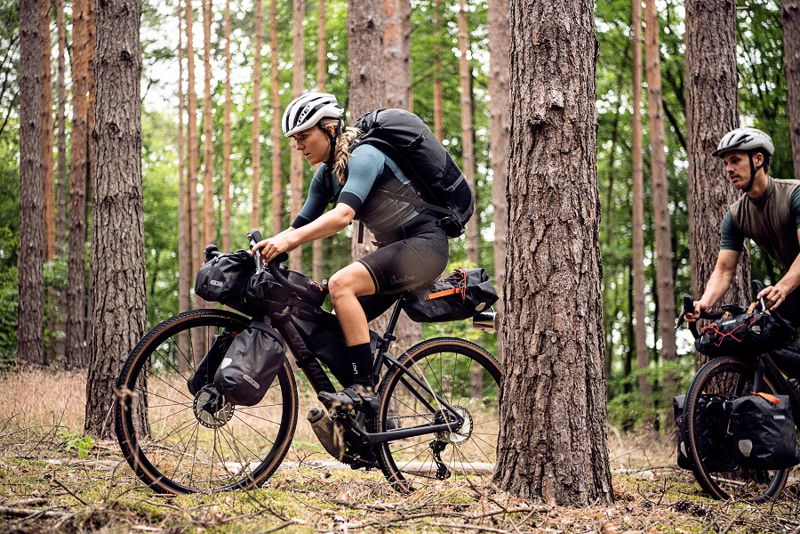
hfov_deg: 32.4
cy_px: 267
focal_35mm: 62
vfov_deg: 21.9
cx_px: 400
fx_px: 1378
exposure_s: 1/1250
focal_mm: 62
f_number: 2.8
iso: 1600
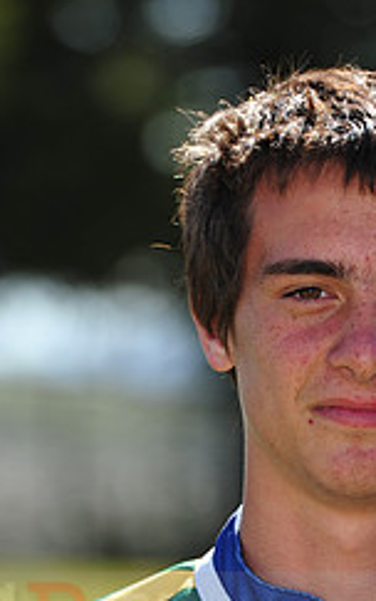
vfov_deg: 4.3
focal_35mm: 486
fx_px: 7964
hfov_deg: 2.7
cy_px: 606
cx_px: 289
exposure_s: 1/640
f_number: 4.5
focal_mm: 200
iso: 200
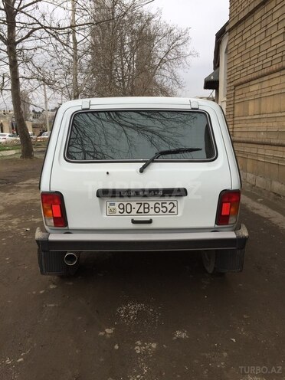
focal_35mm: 29
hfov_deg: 48.2
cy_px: 190
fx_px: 318
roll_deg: +2.3
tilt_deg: -10.9
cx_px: 142
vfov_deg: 61.7
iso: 32
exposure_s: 1/304
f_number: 2.2
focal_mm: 4.15
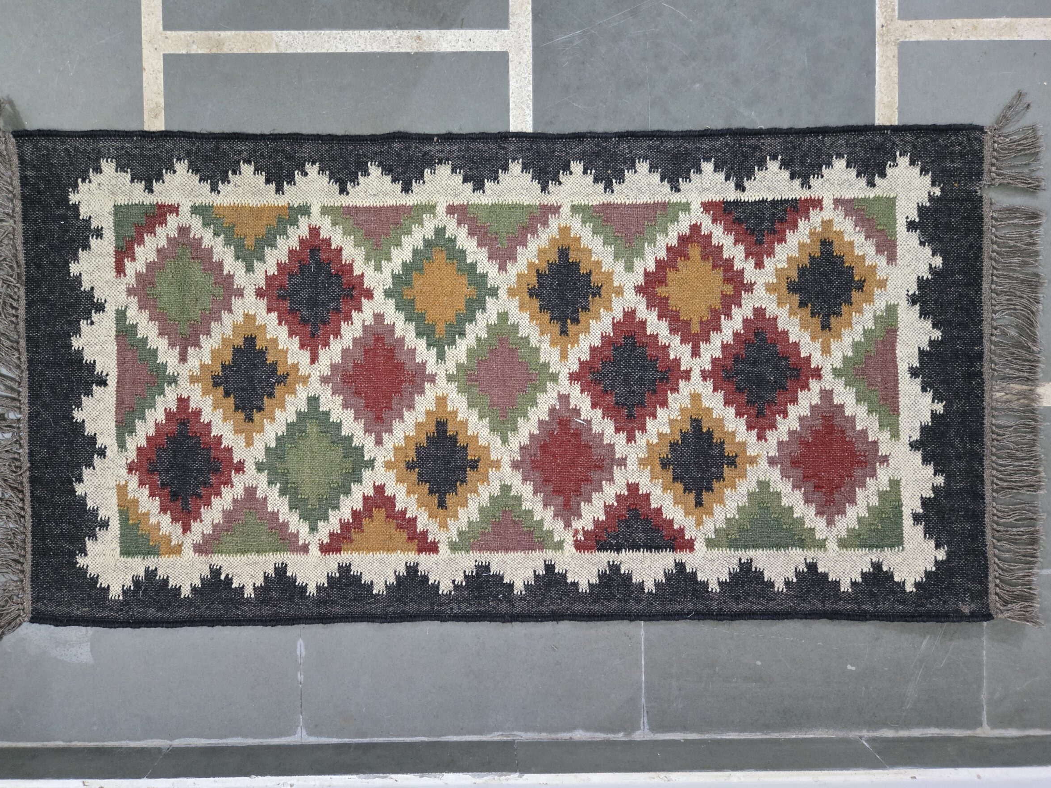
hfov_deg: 69.3
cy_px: 363
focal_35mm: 25
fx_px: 759
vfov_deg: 54.8
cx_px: 497
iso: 1250
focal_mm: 5.4
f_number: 1.8
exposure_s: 1/100
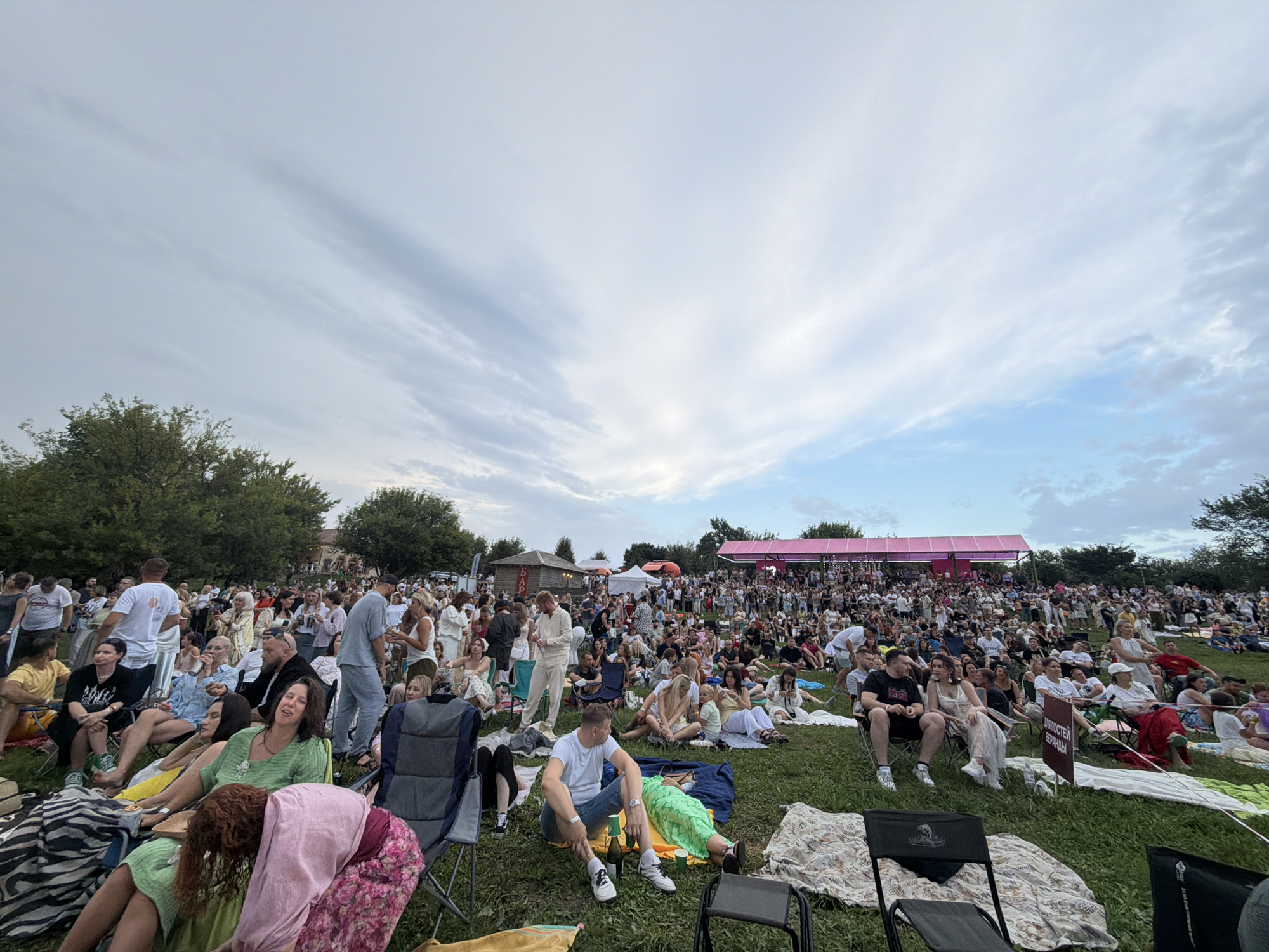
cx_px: 634
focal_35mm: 14
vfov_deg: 85.7
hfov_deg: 102.1
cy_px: 476
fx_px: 513
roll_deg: -2.8
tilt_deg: +16.0
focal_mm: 2.22
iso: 50
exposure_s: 1/318
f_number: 2.2
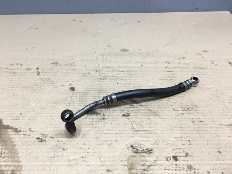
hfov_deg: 61.7
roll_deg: -0.2
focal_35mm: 29
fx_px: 194
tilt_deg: -33.3
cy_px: 87
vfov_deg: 48.2
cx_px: 116
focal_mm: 4.15
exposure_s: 1/33
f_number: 2.2
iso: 64
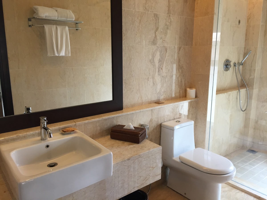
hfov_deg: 61.7
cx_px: 134
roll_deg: -0.3
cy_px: 100
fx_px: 224
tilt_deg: -12.6
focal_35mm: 29
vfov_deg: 48.2
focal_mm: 4.15
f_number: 2.2
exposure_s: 1/30
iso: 64
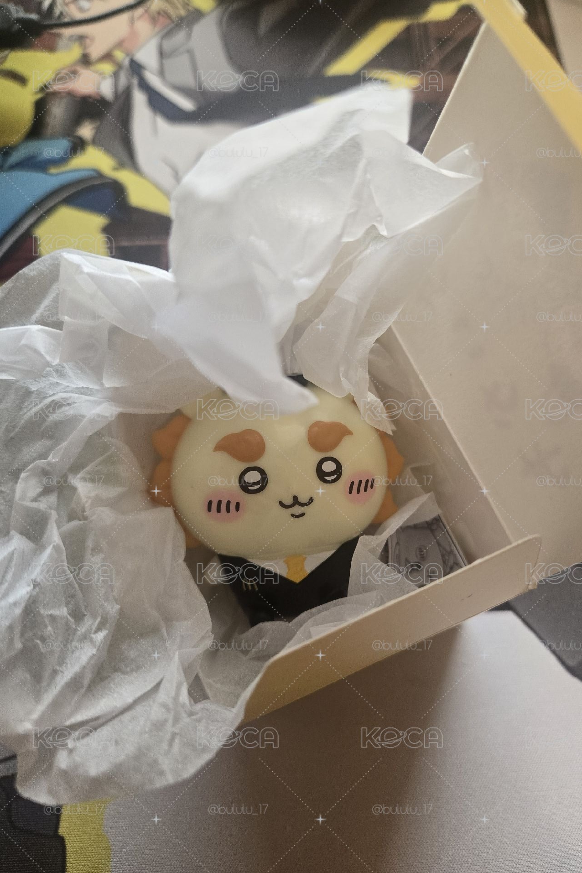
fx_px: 582
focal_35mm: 24
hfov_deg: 53.0
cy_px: 436
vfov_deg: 73.7
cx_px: 320
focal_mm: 5.4
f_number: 1.8
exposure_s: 1/120
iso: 200
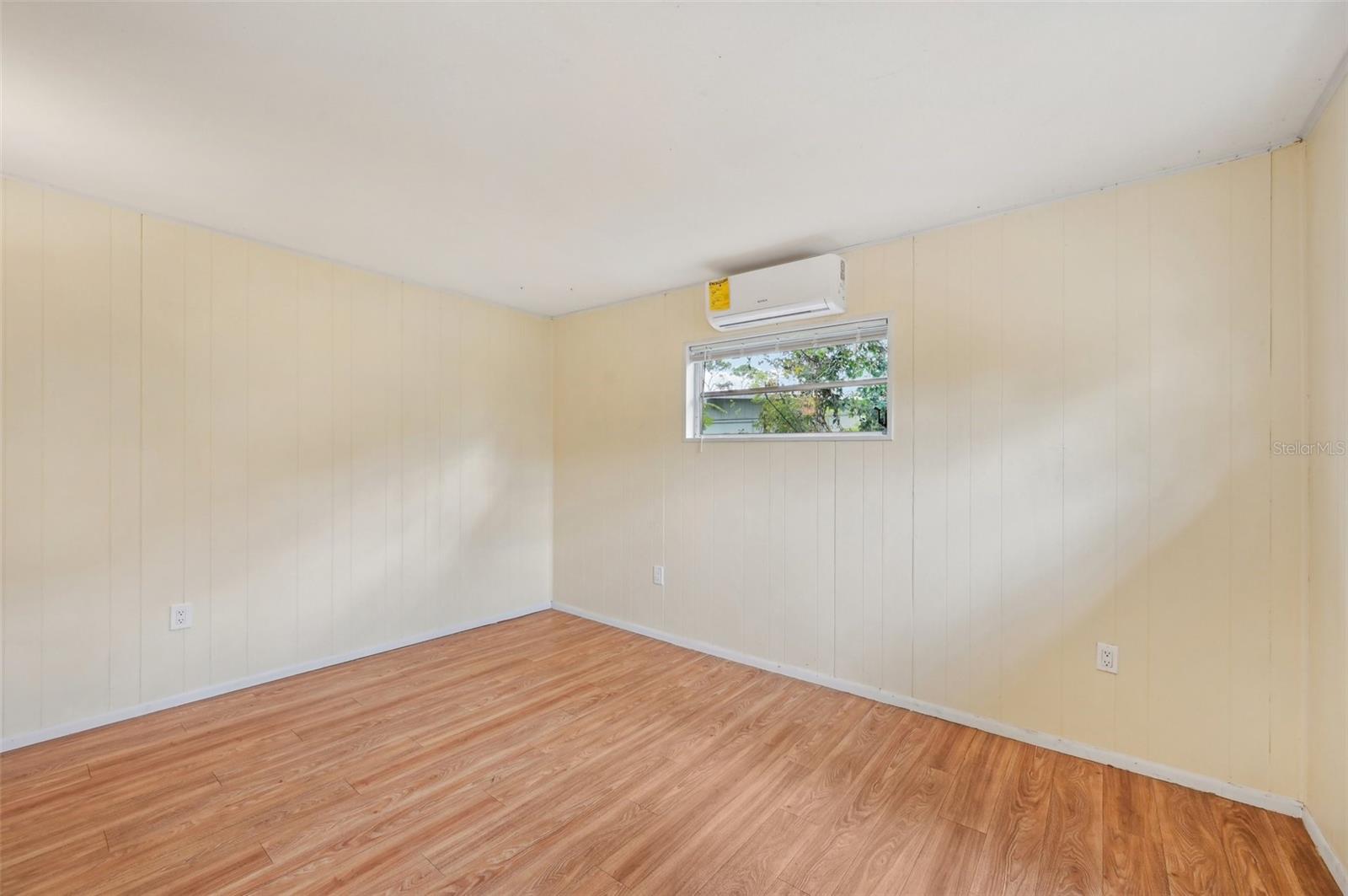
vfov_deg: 81.1
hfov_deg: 104.3
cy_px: 448
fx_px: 524
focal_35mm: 14
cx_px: 674
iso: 400
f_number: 8
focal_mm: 14
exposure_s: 1/25
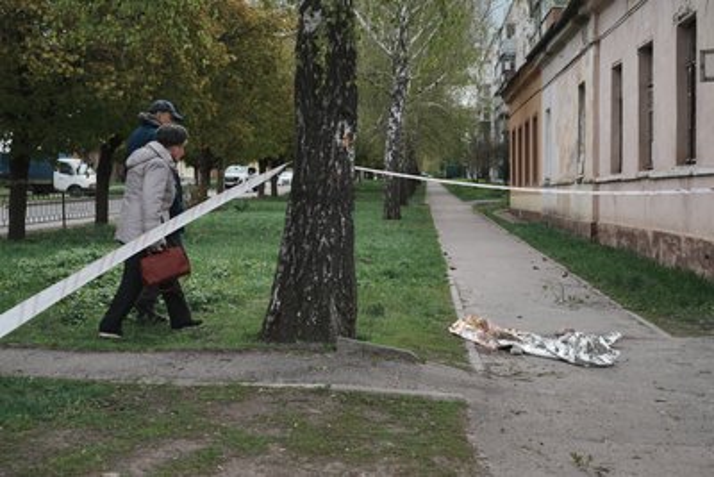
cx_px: 357
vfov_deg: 27.5
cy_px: 238
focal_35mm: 49
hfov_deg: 40.3
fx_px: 972
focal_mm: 49
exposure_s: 1/250
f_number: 5.6
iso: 50
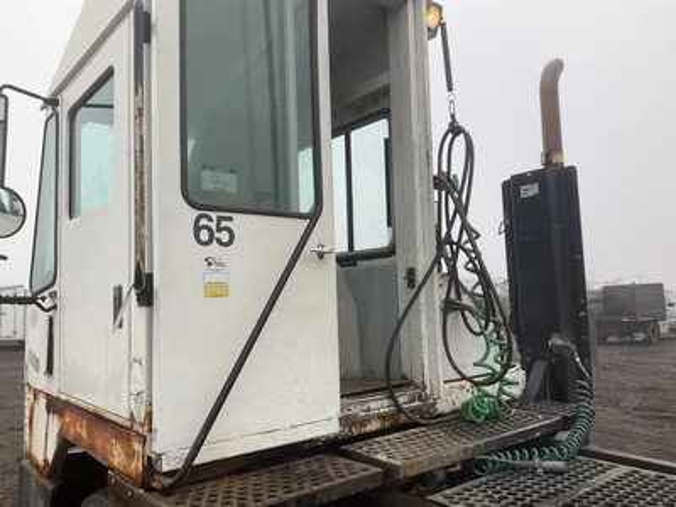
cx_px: 338
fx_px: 566
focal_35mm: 29
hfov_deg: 61.7
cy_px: 254
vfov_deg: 48.2
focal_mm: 3
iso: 25
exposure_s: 1/465
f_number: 1.8
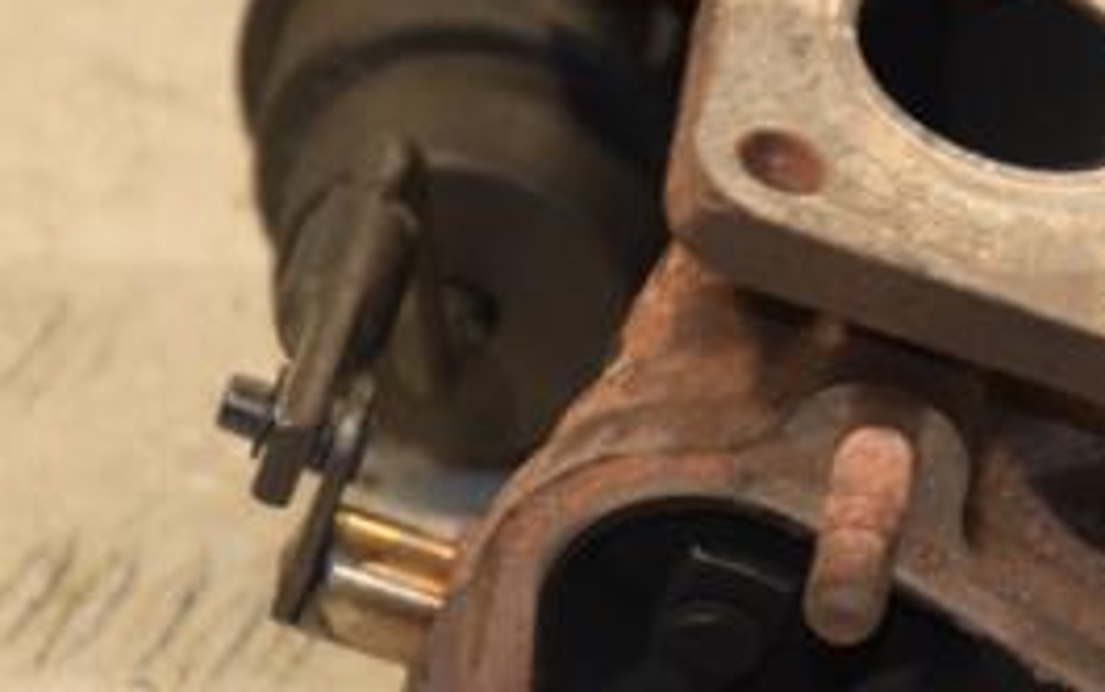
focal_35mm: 363
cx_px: 851
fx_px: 10943
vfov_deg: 3.6
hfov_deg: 5.8
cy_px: 459
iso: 800
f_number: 5.6
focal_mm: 105
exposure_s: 1/100
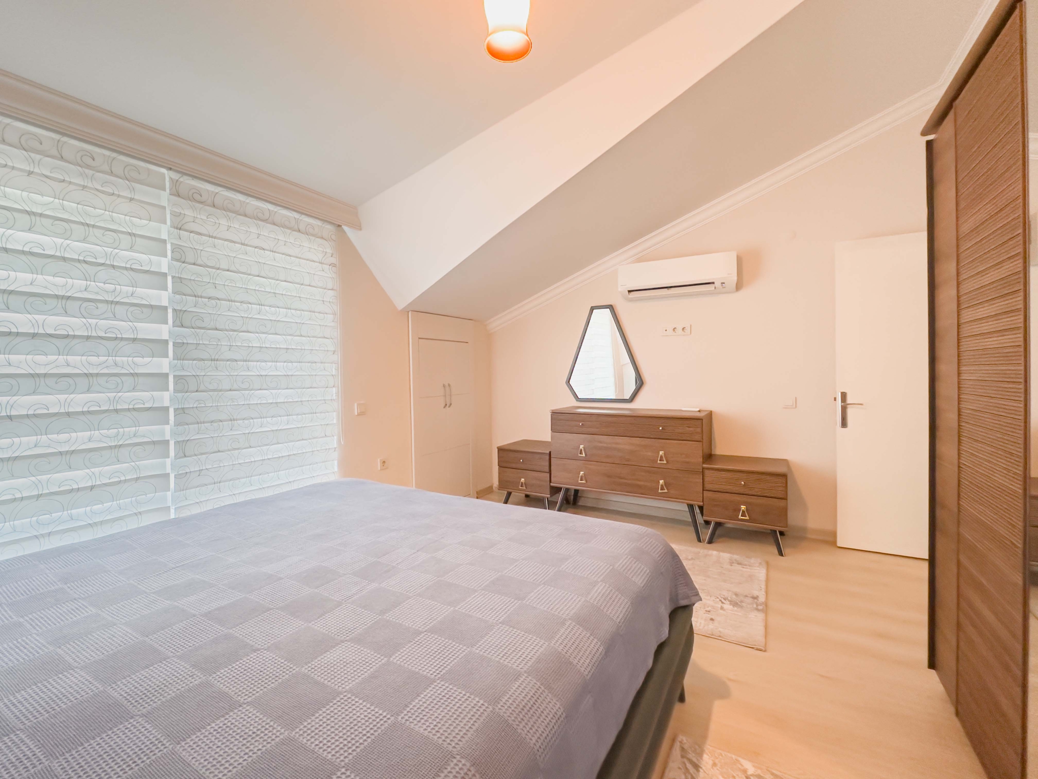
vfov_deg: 85.7
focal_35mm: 14
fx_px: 420
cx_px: 519
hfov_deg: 102.1
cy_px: 390
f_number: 2.2
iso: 500
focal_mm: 2.22
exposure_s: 1/50
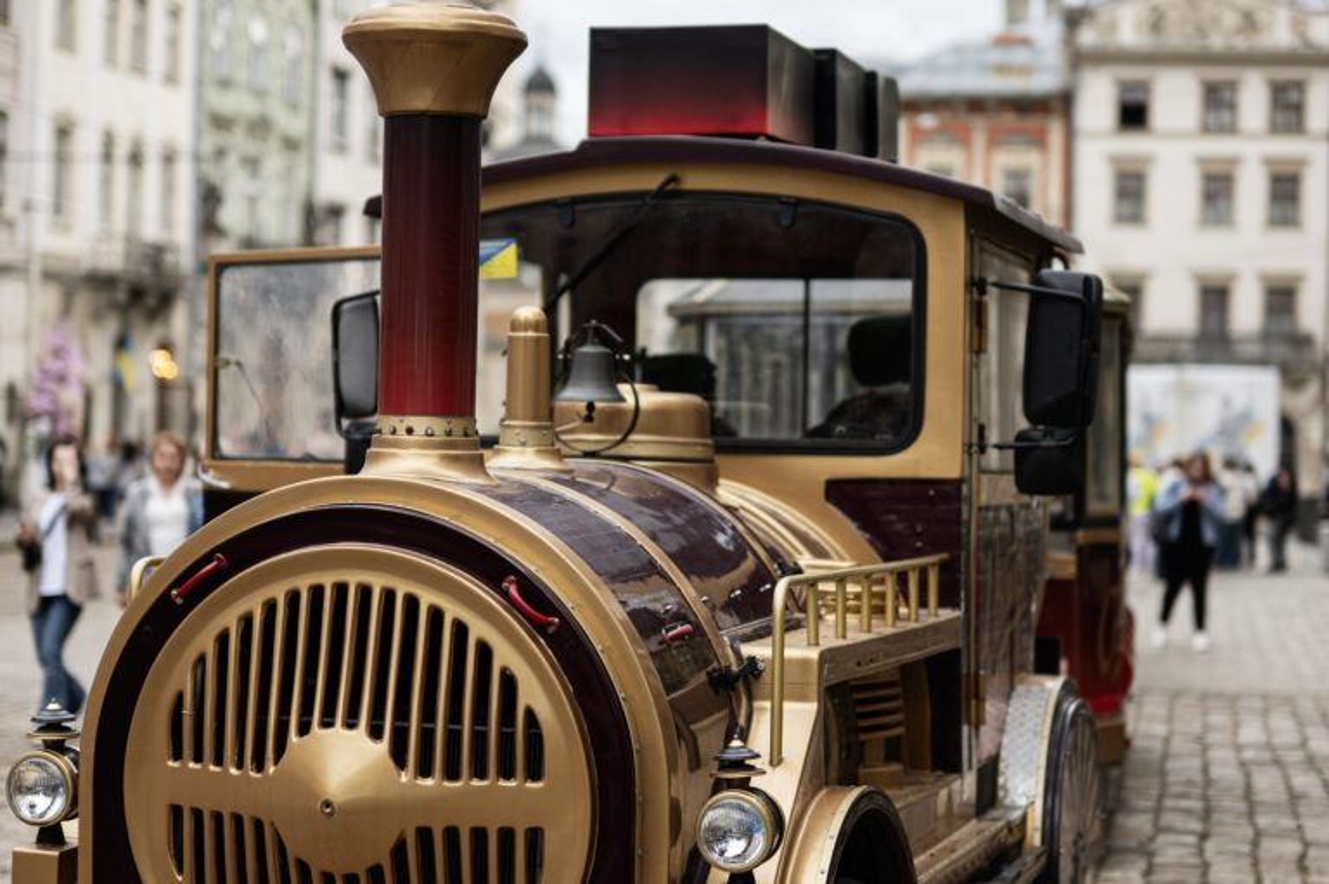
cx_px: 664
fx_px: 2767
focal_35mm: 75
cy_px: 442
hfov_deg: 27.0
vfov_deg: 18.2
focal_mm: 50
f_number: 1.2
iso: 250
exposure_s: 1/1600
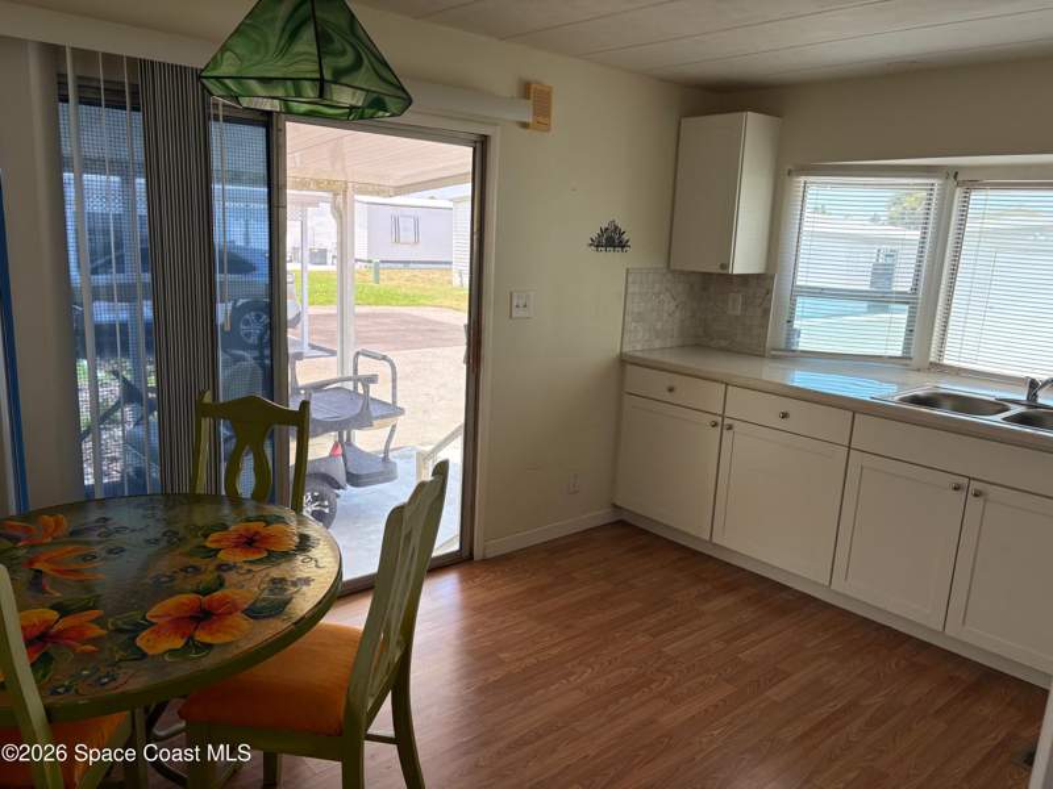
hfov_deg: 67.3
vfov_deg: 53.1
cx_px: 526
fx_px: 791
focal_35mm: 26
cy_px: 394
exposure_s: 1/350
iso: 64
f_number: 1.6
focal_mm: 5.96
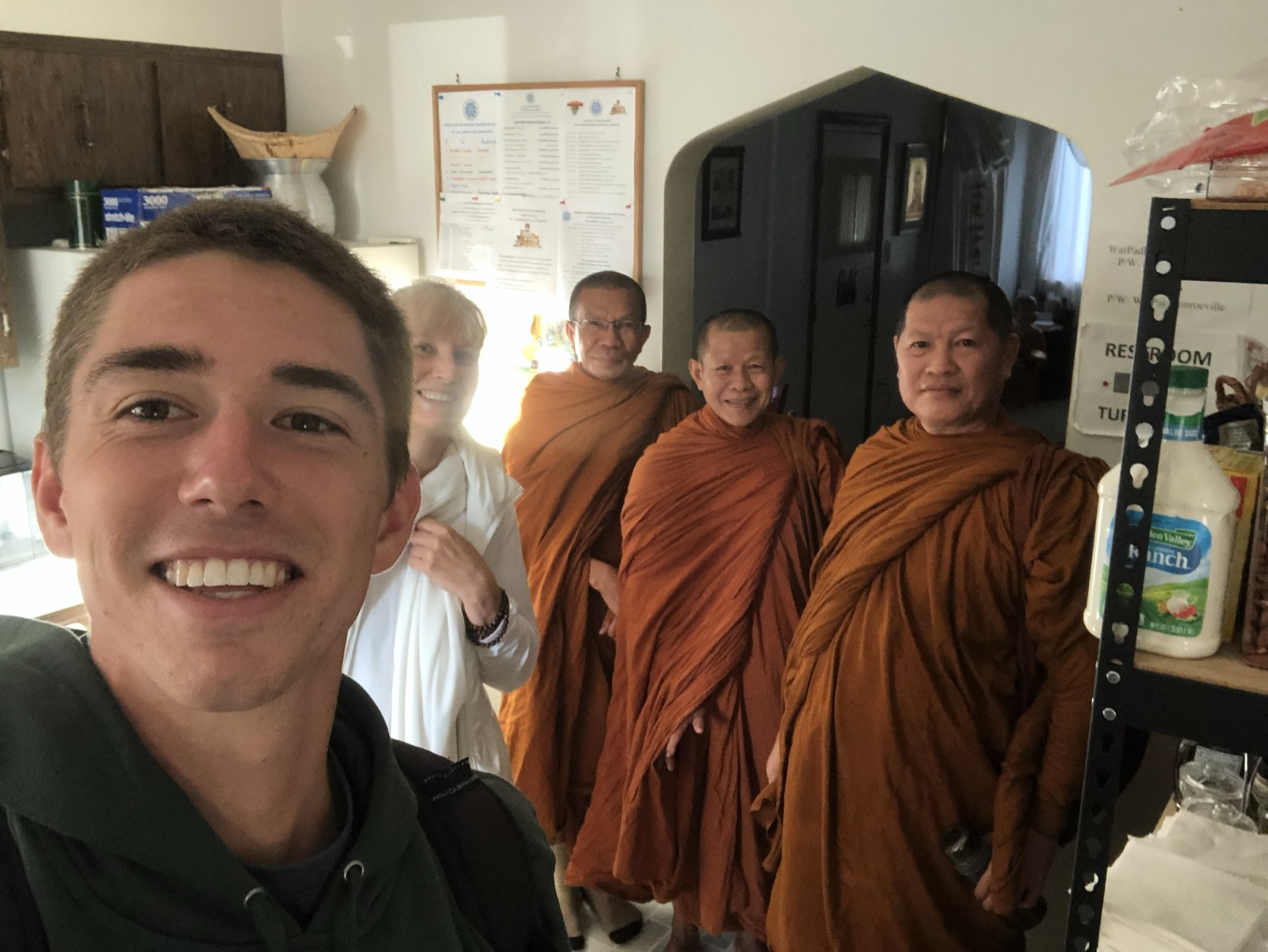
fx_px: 1173
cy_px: 476
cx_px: 634
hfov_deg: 56.8
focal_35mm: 32
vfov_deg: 44.2
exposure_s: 1/60
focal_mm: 2.87
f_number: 2.2
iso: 160
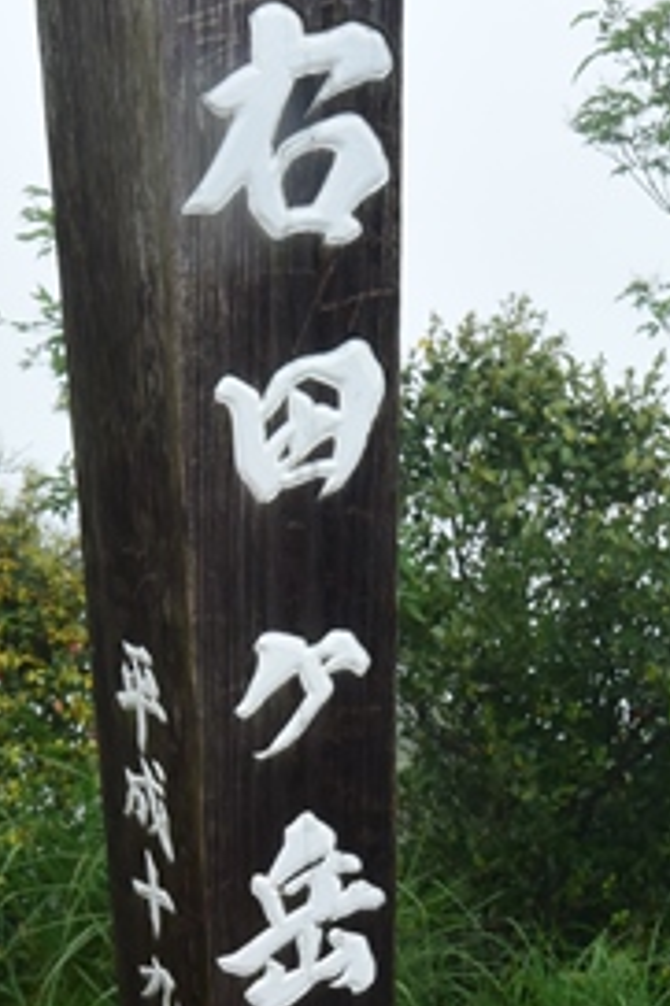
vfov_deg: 36.1
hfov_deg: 25.4
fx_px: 1481
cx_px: 242
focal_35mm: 53
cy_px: 821
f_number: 3.5
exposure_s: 1/800
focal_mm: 6.7
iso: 160
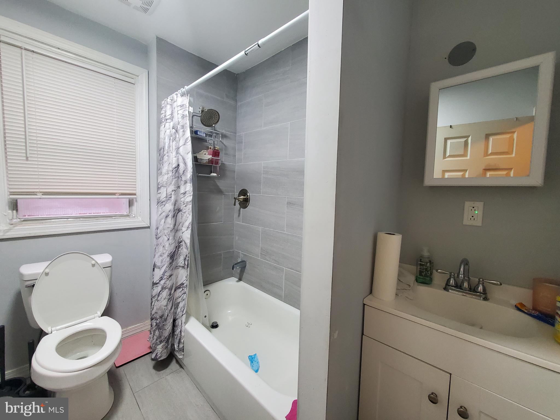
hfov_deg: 106.2
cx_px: 280
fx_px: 210
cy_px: 210
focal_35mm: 13
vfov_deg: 89.9
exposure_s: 1/60
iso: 400
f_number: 2.2
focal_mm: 1.8
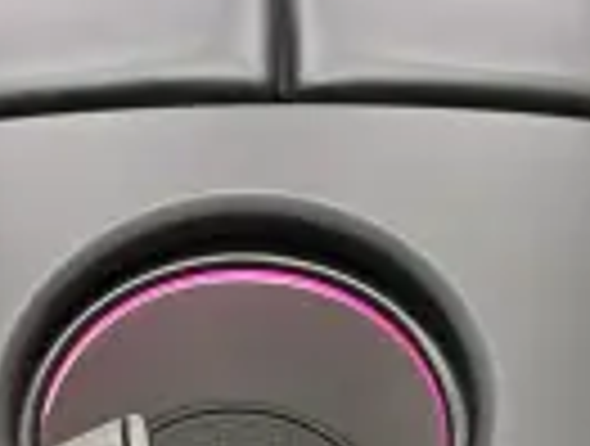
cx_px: 248
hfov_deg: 30.6
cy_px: 392
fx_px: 1077
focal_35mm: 63
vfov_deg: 22.9
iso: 1600
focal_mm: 6.3
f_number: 1.7
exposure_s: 1/100
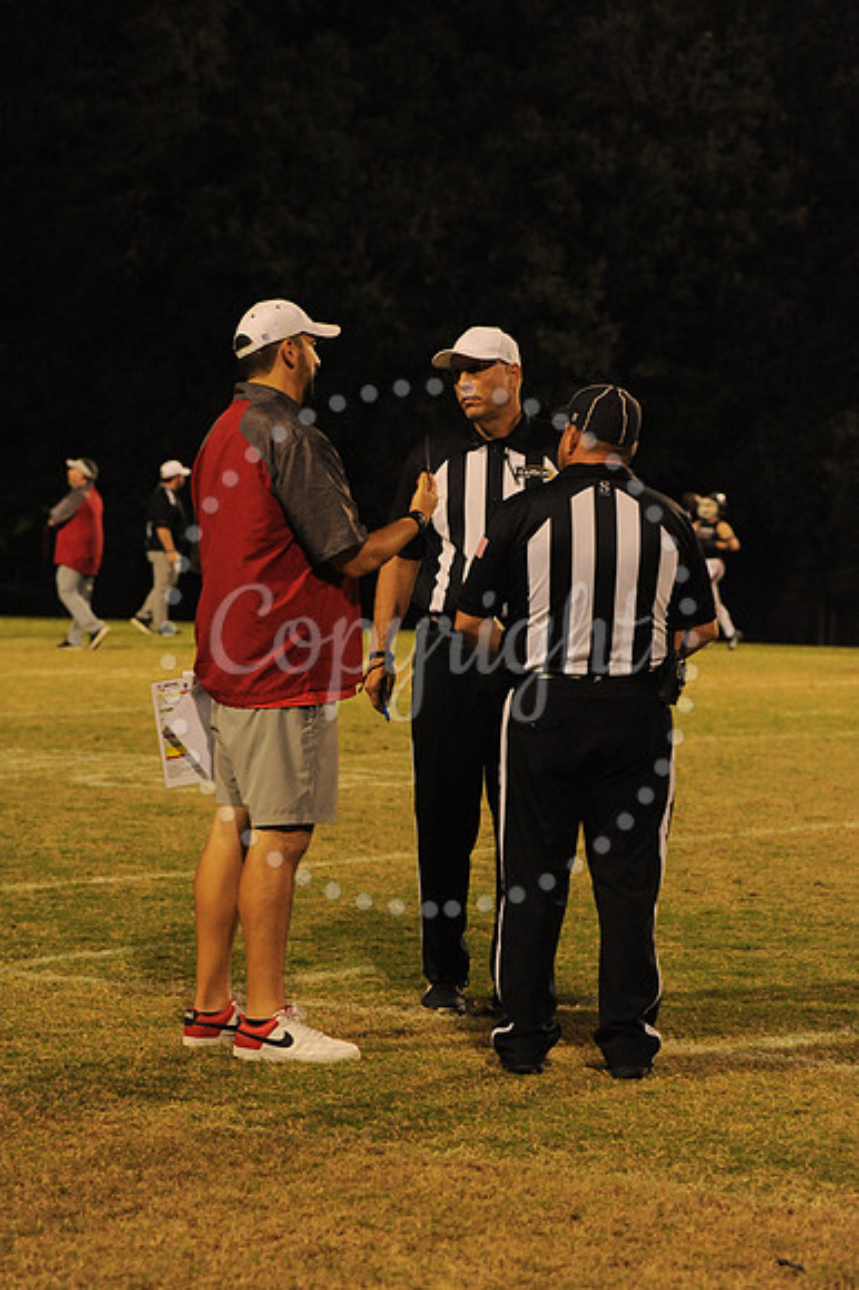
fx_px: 4479
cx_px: 430
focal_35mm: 125
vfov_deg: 16.4
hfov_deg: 11.0
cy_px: 645
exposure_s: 1/125
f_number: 6.3
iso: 4000
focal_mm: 125
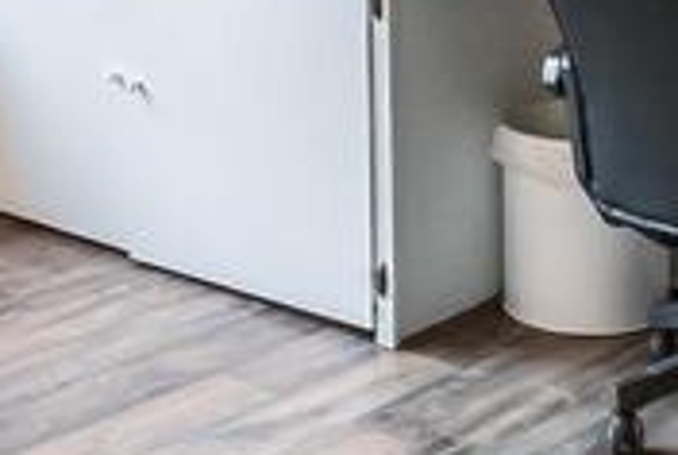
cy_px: -337
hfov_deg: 21.9
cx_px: 339
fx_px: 1754
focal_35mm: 93
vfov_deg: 13.4
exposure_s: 1/60
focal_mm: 16
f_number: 4
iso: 640
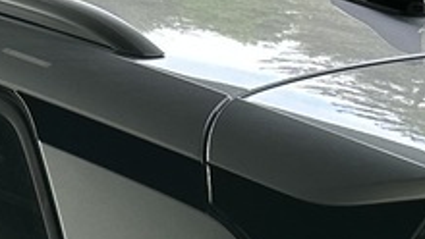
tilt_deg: -22.5
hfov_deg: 12.6
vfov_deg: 6.6
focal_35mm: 171
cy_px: 628
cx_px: 265
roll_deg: -3.7
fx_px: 1928
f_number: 1.78
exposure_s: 1/121
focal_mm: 6.86
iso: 64
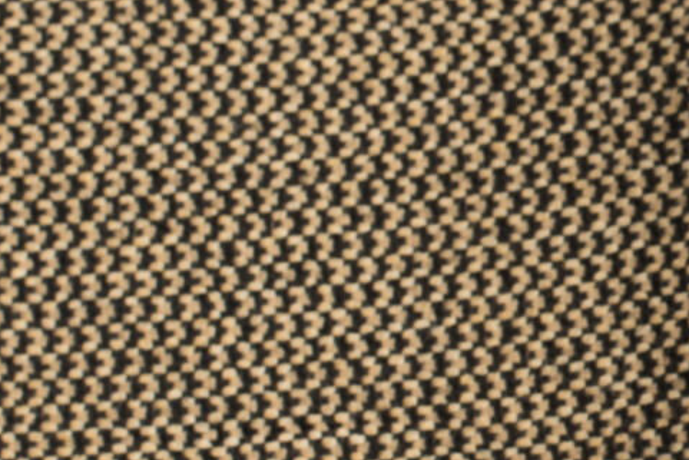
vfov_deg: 5.2
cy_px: 154
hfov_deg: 7.5
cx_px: 1319
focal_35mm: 266
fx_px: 5092
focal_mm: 50
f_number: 11
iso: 100
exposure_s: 1/80
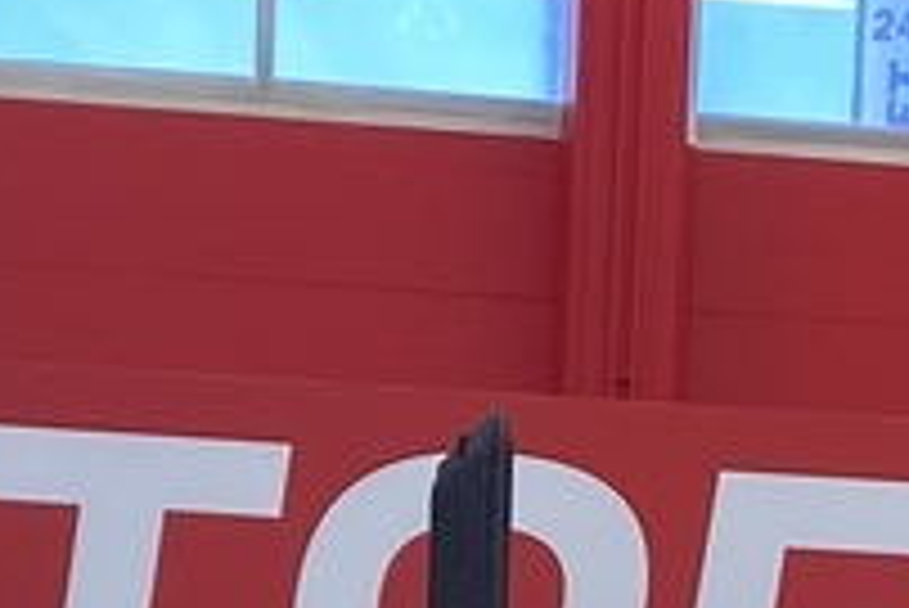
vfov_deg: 6.2
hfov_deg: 10.6
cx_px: 666
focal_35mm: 193
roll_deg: -1.7
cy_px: 2184
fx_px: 4877
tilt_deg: -12.0
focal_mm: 4.25
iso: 64
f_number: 1.8
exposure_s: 1/100
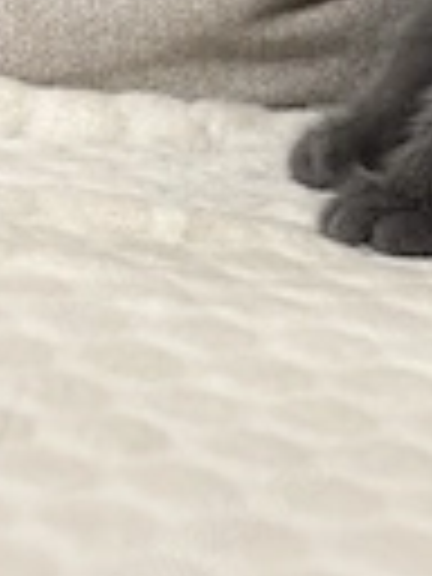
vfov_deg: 12.0
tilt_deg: -9.4
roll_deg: -6.5
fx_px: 2696
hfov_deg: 8.9
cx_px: 662
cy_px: -54
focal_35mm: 162
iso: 250
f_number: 1.6
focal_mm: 5.96
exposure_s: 1/33
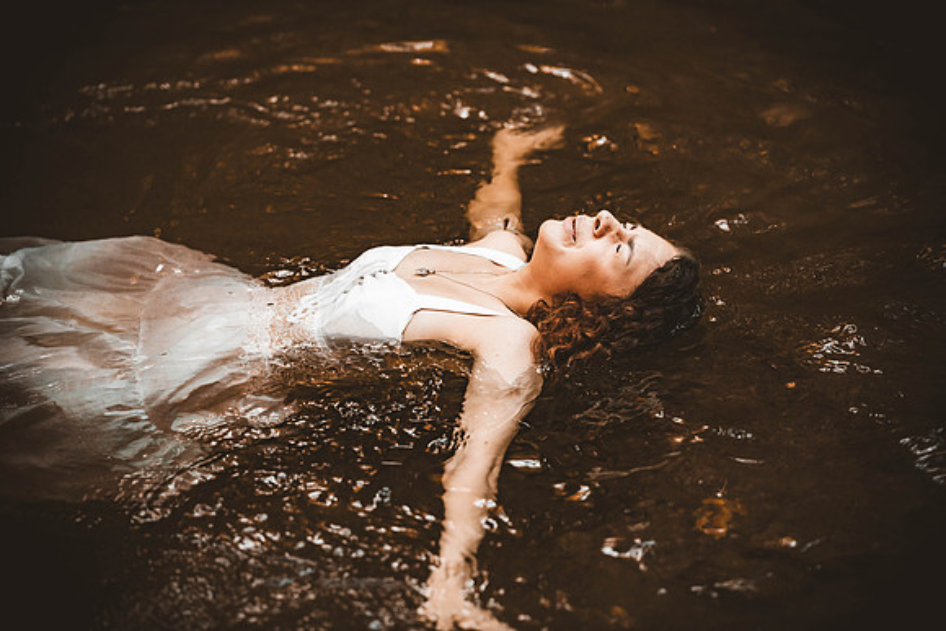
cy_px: 316
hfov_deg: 17.6
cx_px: 473
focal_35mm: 116
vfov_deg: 11.8
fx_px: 3049
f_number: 2.8
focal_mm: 116
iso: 1000
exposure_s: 1/400
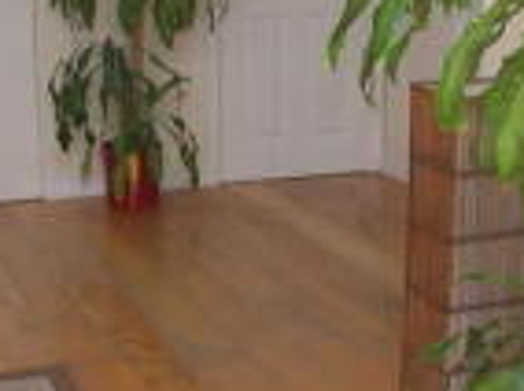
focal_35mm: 115
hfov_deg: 17.1
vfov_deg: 12.8
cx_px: 216
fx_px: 1738
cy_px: 146
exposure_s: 1/60
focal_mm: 7.1
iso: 125
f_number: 2.8
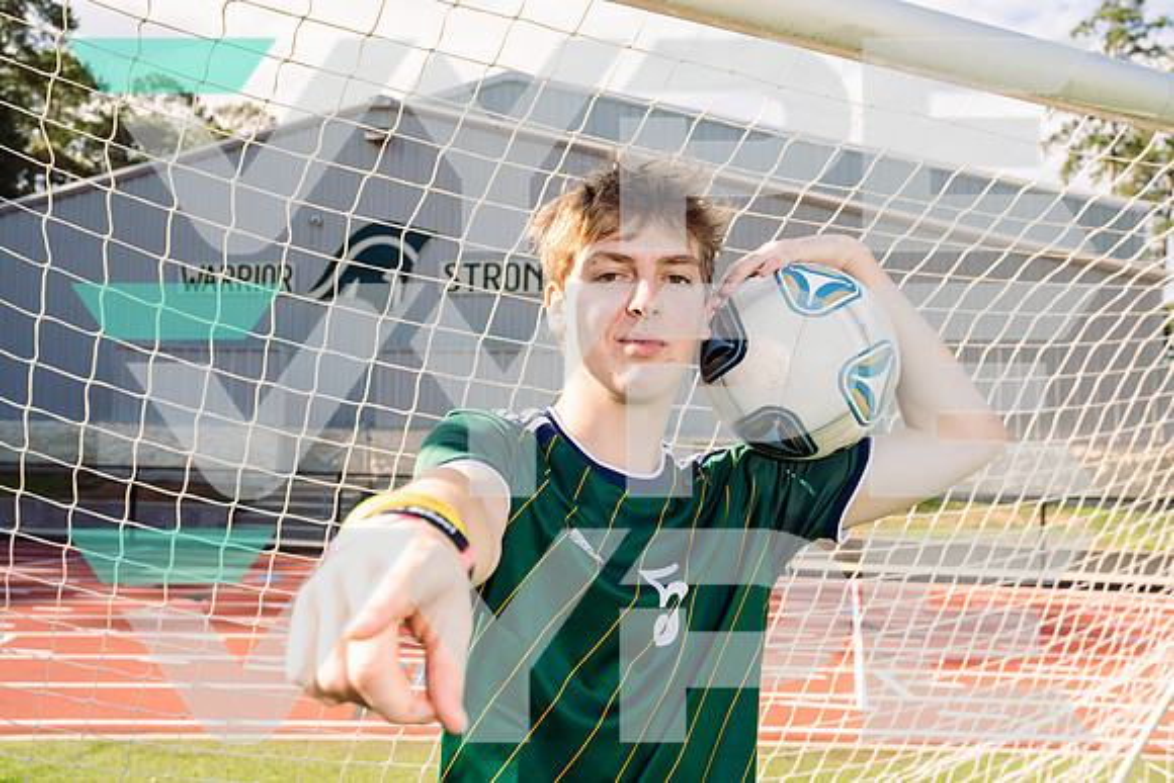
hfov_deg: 49.5
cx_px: 587
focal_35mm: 39
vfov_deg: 34.2
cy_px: 392
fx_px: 1272
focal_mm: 39
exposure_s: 1/250
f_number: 7.1
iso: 100
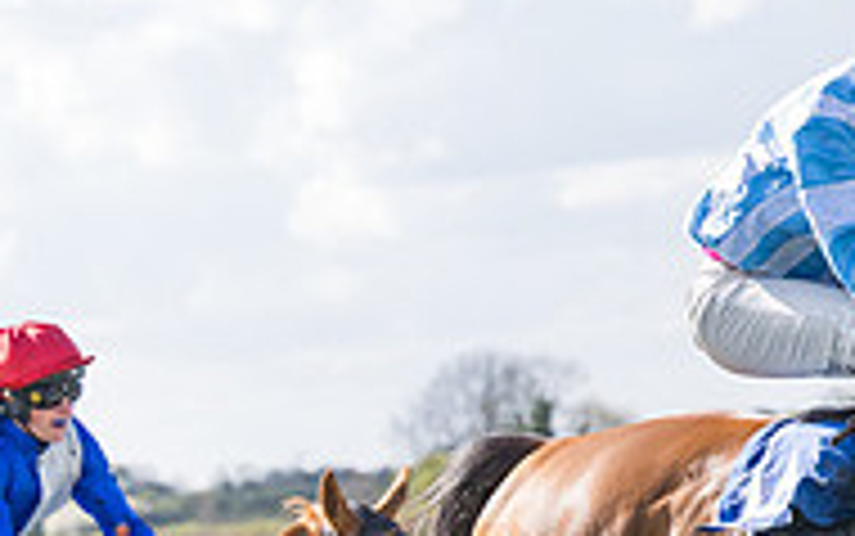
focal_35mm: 304
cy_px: 667
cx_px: 1138
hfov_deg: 6.8
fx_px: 7088
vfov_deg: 4.3
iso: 400
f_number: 4
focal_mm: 84
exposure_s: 1/2000
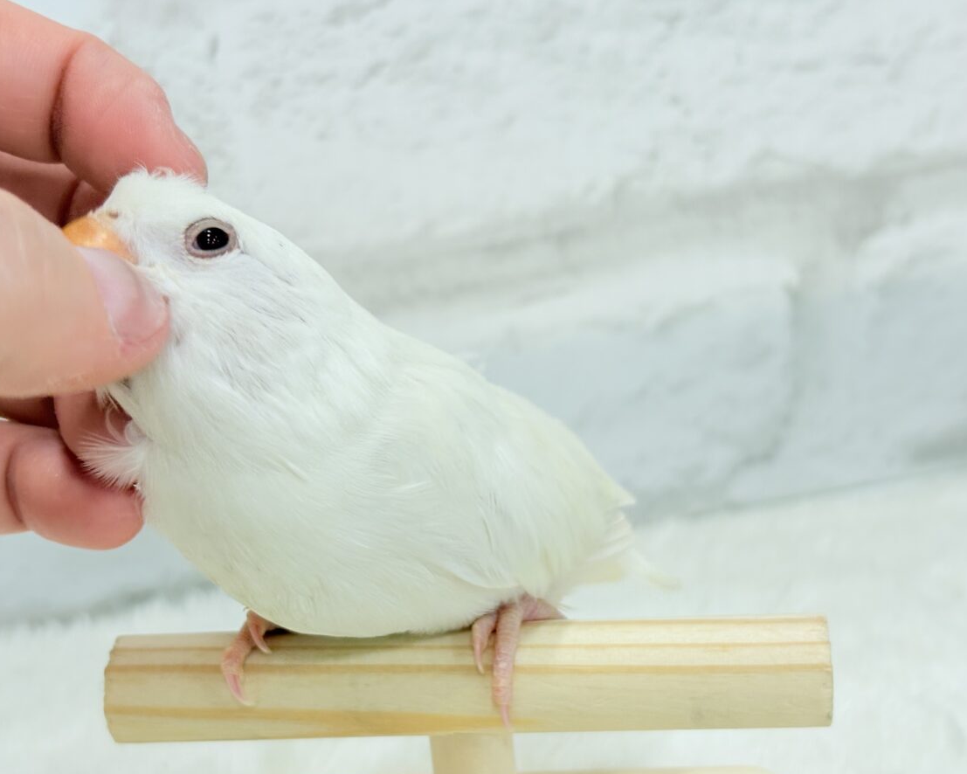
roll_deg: +8.0
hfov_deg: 34.1
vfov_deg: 27.6
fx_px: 1574
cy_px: 391
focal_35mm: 55
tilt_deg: -21.3
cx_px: 474
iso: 64
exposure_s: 1/100
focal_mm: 5.96
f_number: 1.6
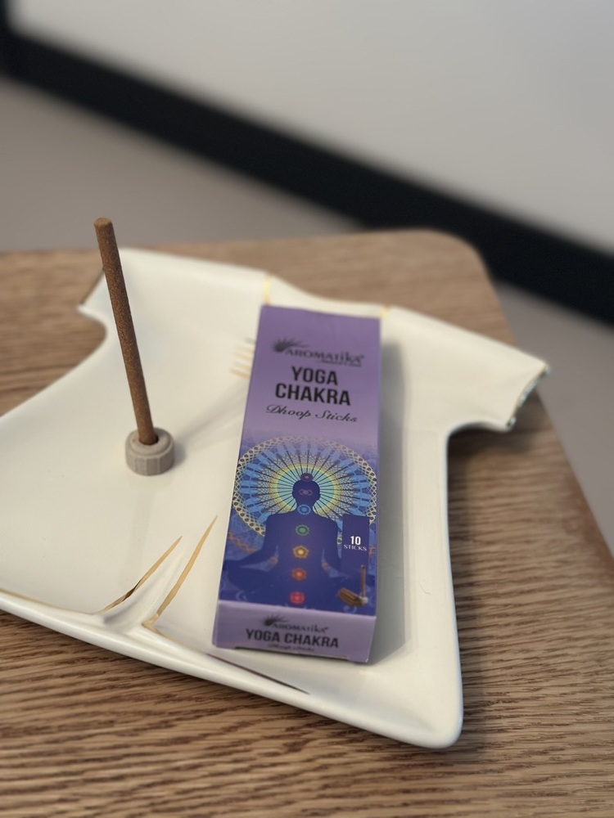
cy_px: 409
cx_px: 307
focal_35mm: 48
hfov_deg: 30.3
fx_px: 1135
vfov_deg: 39.7
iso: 250
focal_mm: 6.86
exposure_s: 1/50
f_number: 1.78
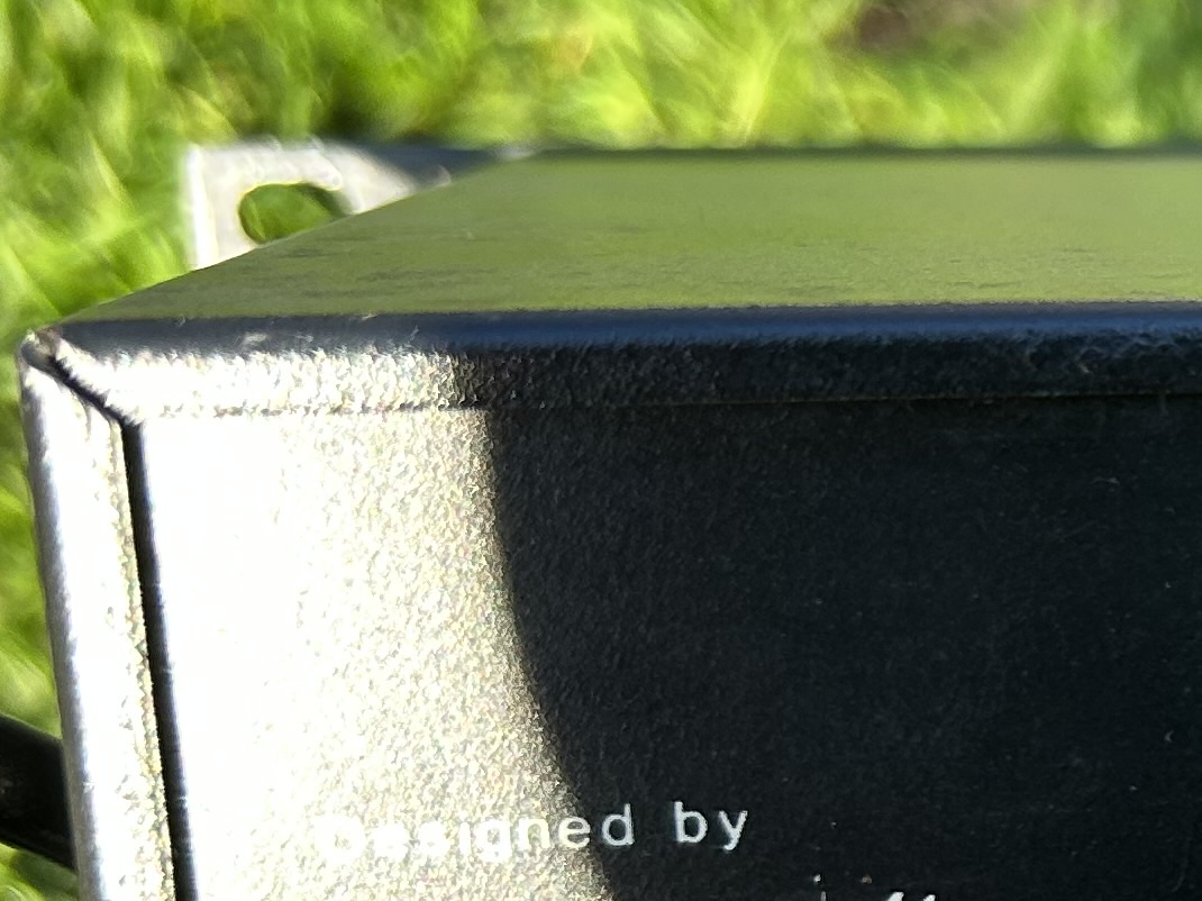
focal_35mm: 98
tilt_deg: -38.4
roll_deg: -7.5
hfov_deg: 17.4
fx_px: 3402
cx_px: 1968
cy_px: 812
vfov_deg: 14.9
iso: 40
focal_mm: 5.7
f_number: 1.5
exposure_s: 1/290
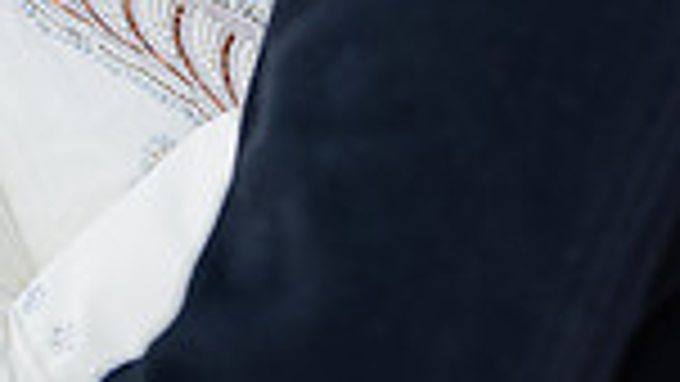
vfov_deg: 5.1
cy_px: -112
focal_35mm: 238
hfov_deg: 9.1
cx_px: 333
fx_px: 4292
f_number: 2.8
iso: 125
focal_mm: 76
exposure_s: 1/160
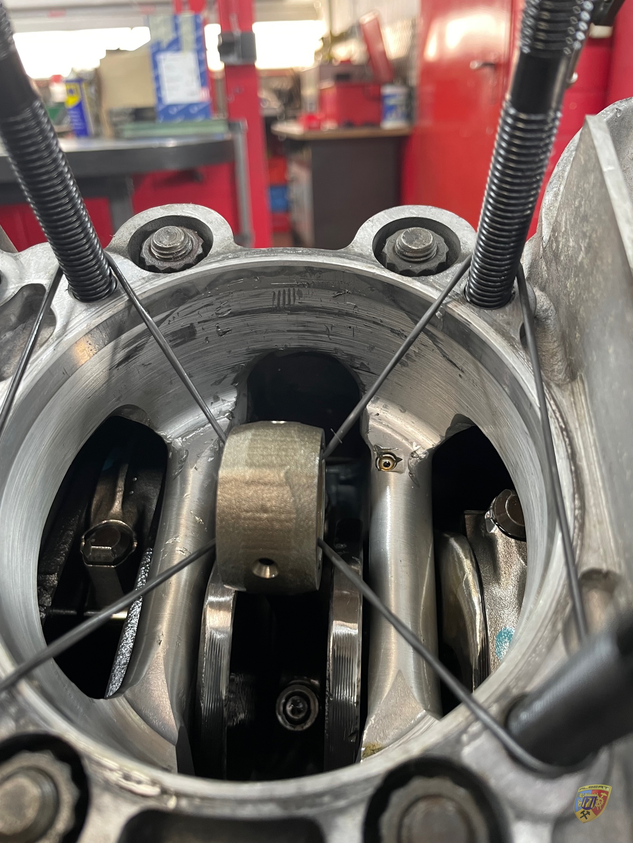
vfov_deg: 67.3
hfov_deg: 53.1
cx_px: 316
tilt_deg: -25.4
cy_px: 422
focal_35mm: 26
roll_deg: +3.1
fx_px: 634
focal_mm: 4.2
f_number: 1.6
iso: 200
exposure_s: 1/50
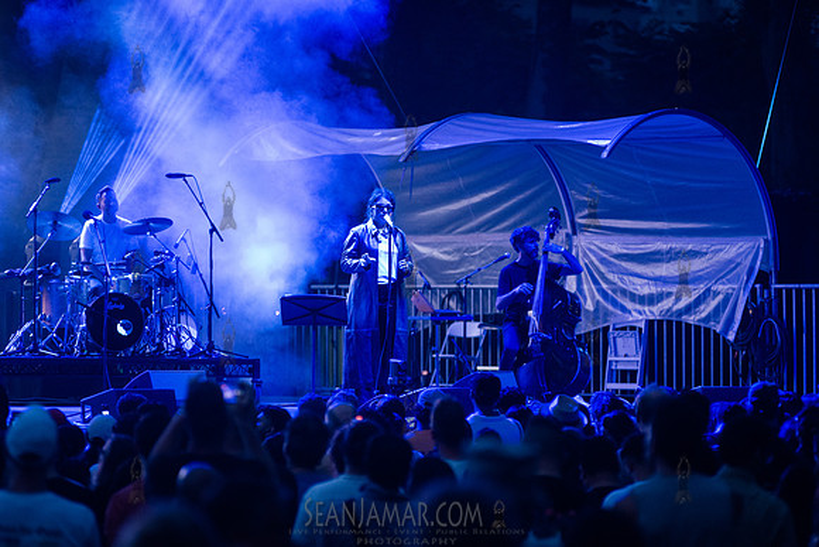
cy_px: 274
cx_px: 410
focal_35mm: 200
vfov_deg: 6.9
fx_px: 4560
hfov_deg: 10.3
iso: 4000
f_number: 3.5
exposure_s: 1/250
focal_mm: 200
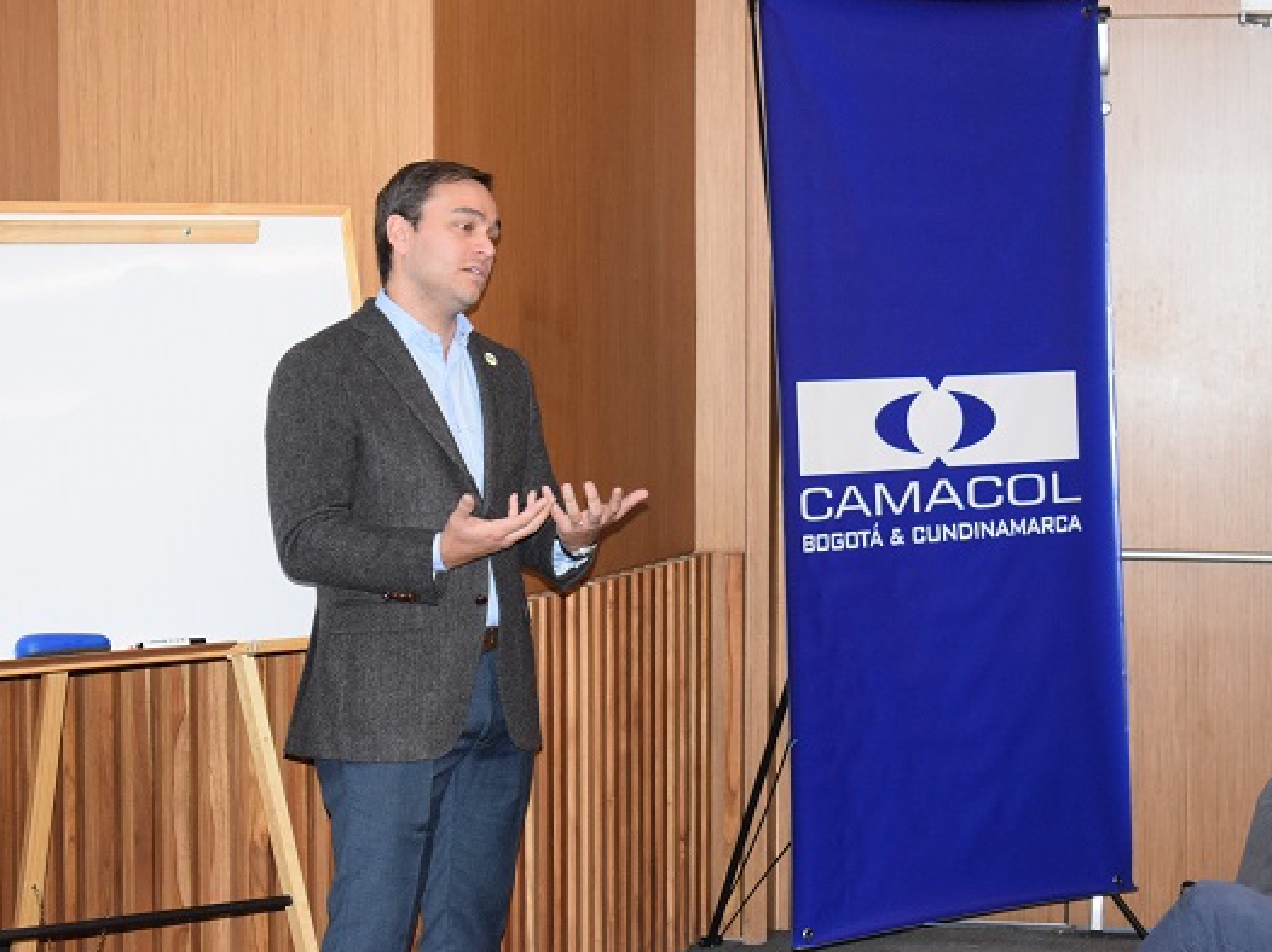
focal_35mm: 91
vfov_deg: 16.3
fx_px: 3326
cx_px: 612
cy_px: 478
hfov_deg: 21.7
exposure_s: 1/60
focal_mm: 55
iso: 3200
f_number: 5.6
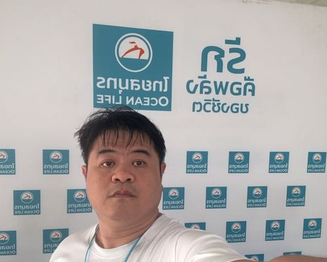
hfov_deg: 62.1
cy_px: 149
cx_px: 155
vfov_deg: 51.4
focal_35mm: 28
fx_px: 271
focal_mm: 2.69
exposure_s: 1/122
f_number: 1.9
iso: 80
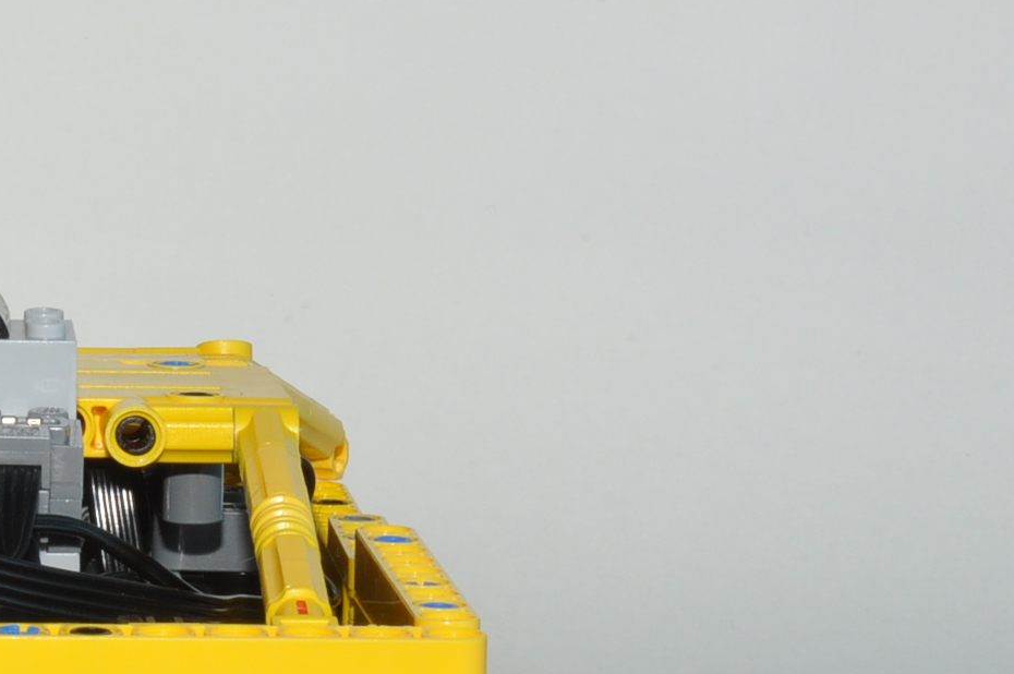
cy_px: 441
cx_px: -49
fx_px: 6809
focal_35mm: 242
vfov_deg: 5.7
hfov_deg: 8.5
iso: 400
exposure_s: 1/60
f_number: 29
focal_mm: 70
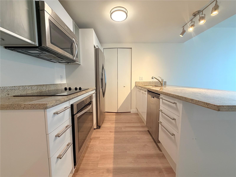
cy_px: 88
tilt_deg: -5.0
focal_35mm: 14
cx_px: 118
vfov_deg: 85.7
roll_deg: +0.6
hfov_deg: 102.1
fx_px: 95
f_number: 2.2
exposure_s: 1/120
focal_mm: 2.22
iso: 320
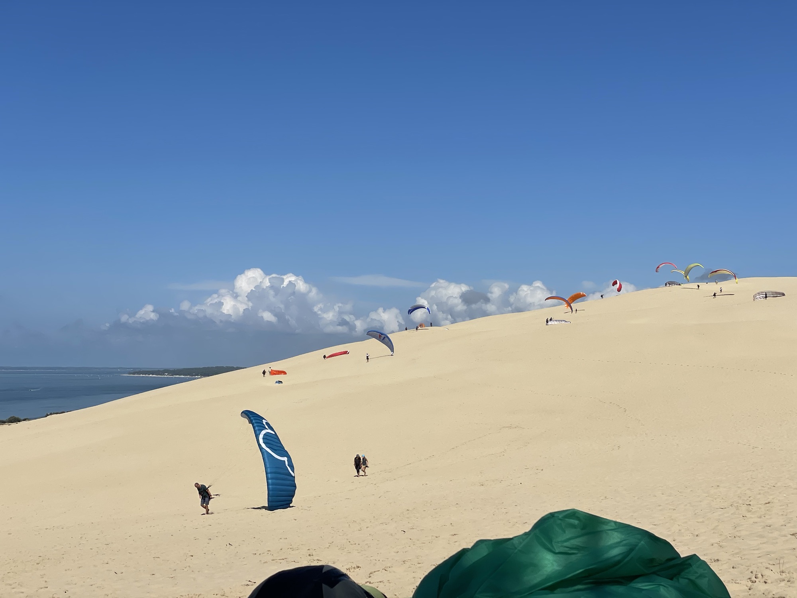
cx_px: 398
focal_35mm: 52
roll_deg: -0.6
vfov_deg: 28.0
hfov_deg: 36.8
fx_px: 1197
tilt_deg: +4.0
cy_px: 299
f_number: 2
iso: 25
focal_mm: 6
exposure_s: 1/4348
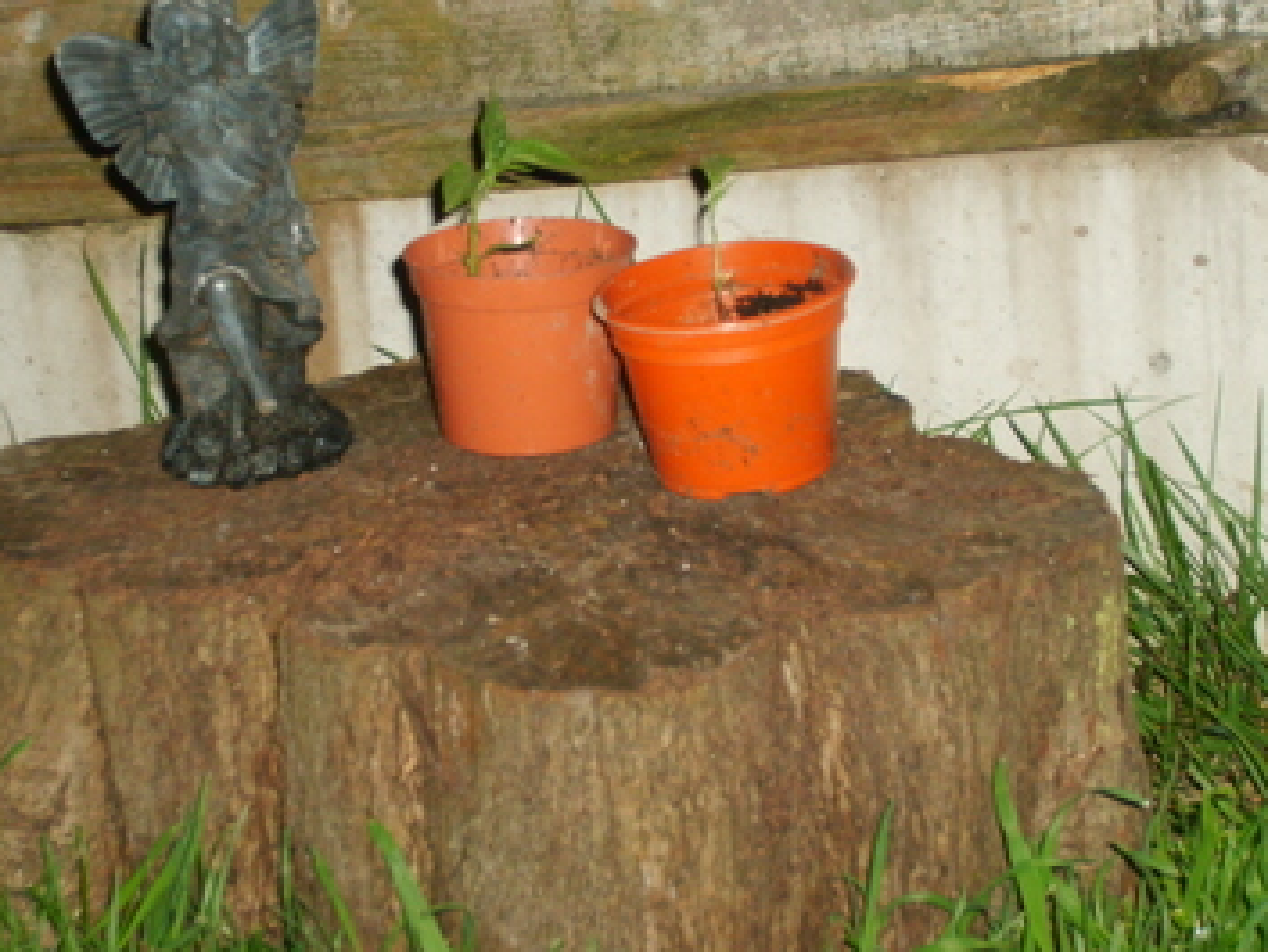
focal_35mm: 76
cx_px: 514
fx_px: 2785
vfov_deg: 19.4
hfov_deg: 25.6
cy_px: 374
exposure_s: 1/60
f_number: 3.6
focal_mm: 10.3
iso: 100
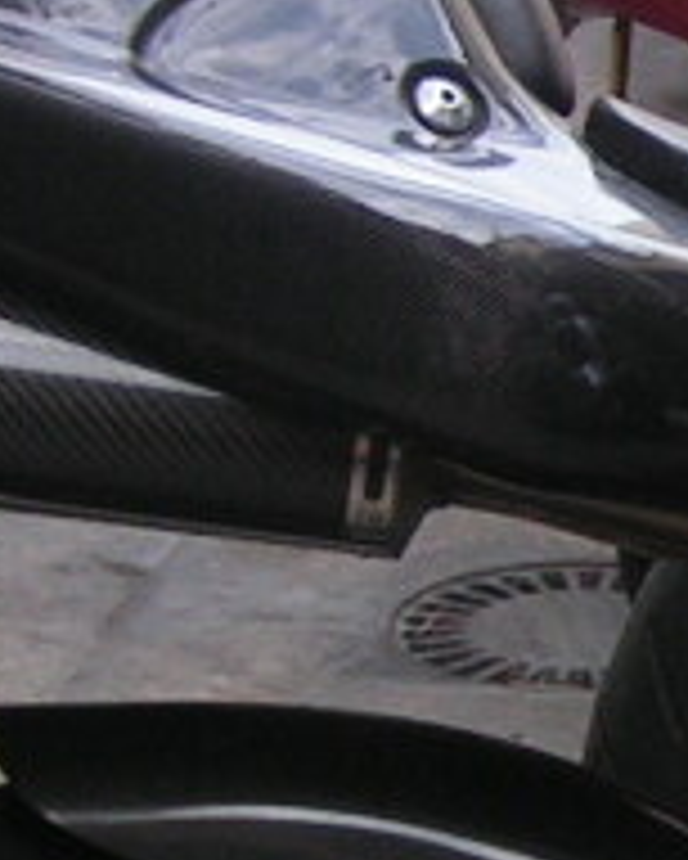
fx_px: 6333
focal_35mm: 249
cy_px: 392
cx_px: 1479
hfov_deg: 6.0
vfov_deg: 7.8
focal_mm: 6.3
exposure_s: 1/60
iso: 50
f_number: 2.8
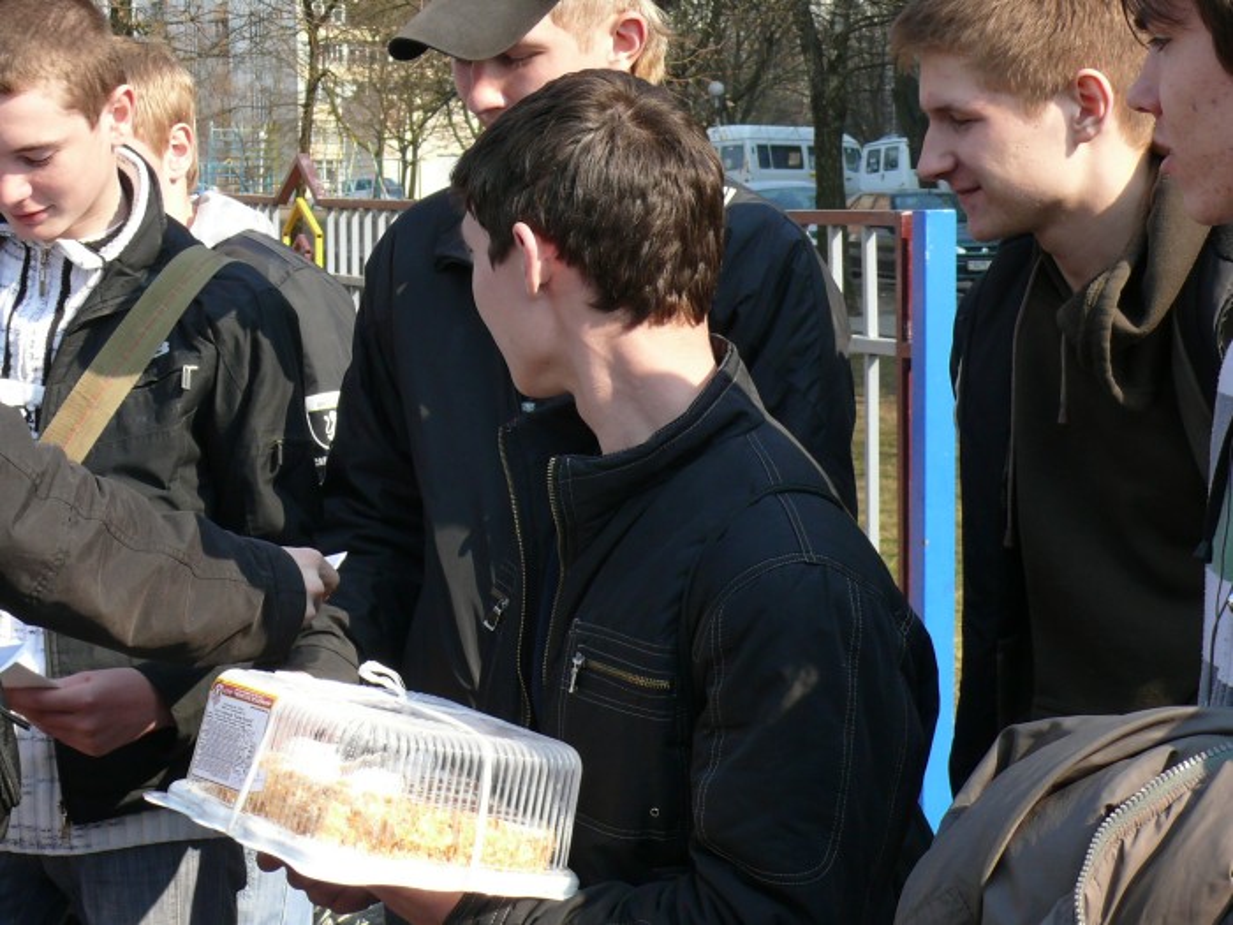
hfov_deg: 22.0
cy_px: 462
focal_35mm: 89
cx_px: 616
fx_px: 3170
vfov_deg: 16.6
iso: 100
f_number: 5
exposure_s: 1/200
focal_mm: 12.5
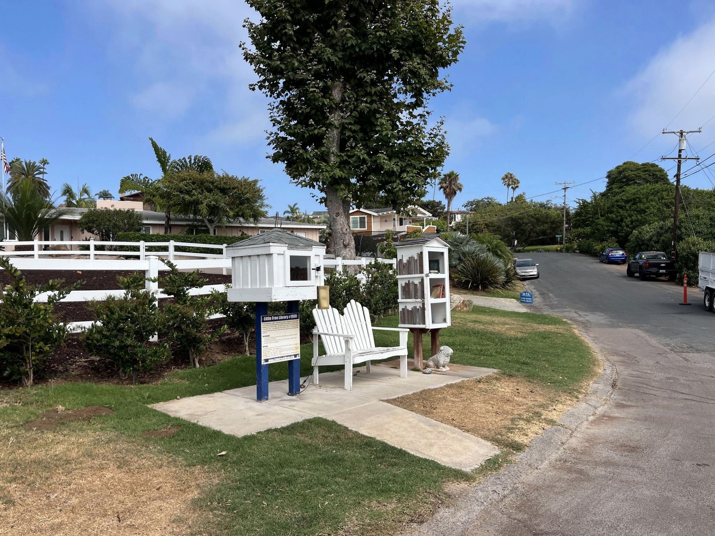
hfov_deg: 67.3
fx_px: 537
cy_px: 268
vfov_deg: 53.1
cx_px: 358
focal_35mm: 26
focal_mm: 5.1
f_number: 1.6
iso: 50
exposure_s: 1/3135
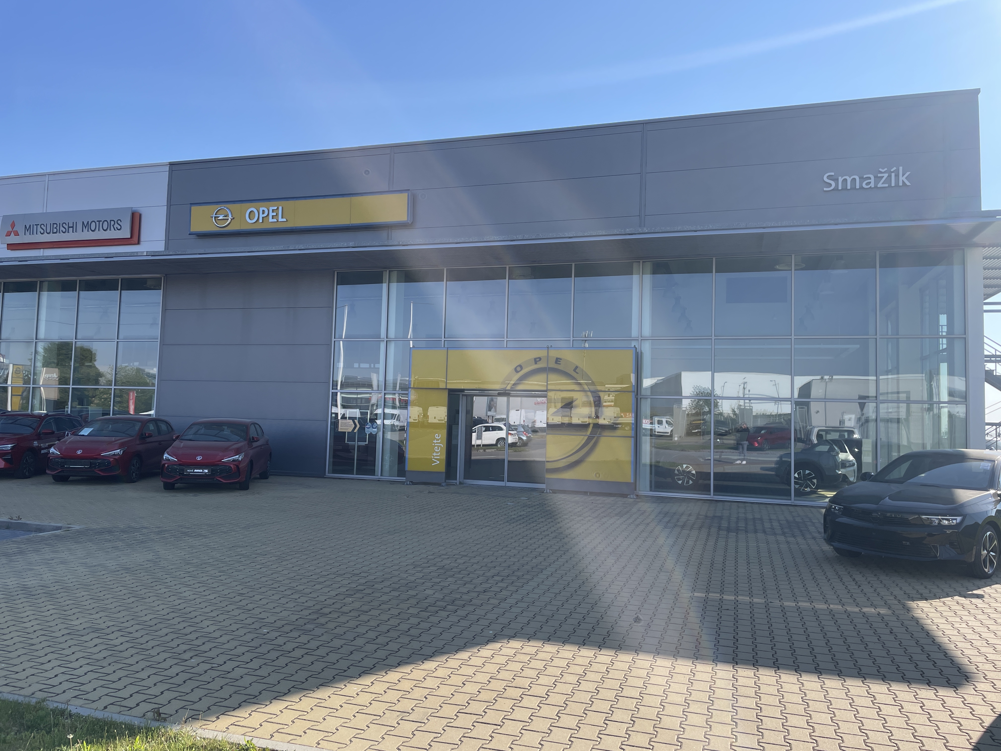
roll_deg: -0.9
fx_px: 752
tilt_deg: +3.4
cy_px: 376
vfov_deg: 53.1
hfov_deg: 67.3
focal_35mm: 26
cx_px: 500
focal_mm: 4.2
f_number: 1.6
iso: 32
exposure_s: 1/1667
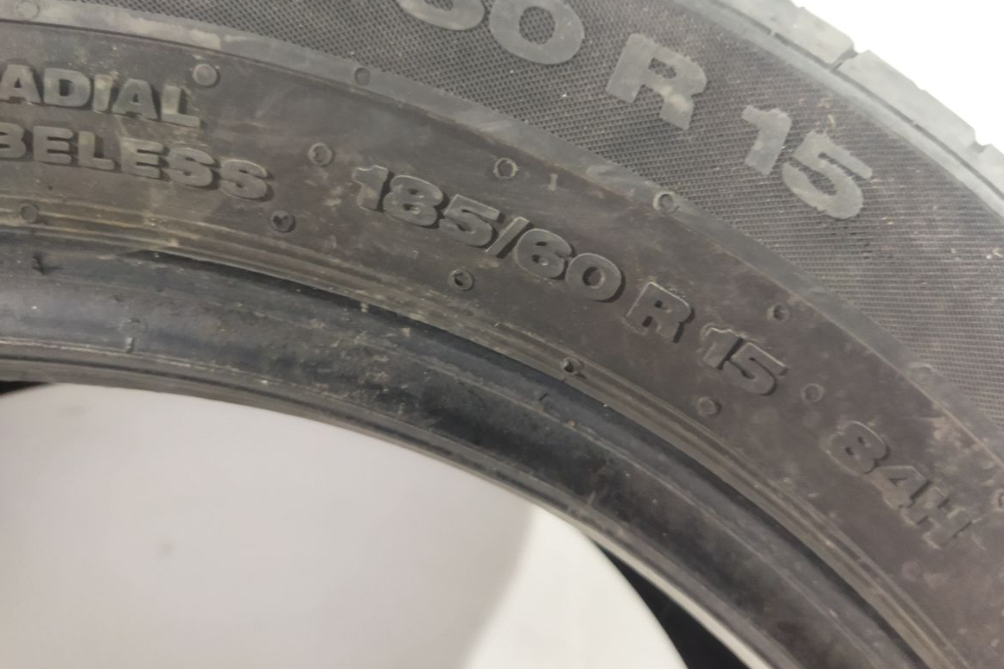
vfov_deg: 44.9
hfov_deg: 63.6
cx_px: 517
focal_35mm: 29
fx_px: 809
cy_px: 302
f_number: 1.79
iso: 431
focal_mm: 4.71
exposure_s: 1/20
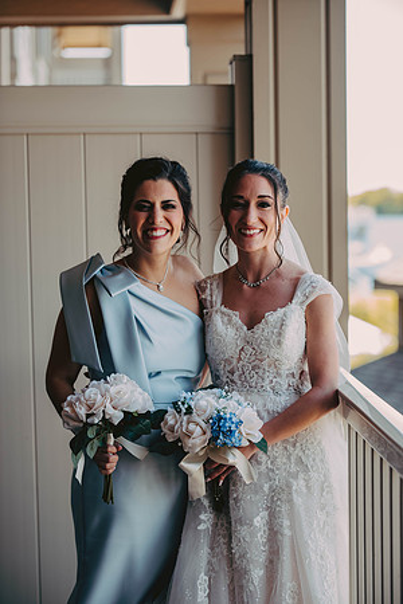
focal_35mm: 92
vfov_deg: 22.1
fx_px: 1545
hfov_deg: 14.9
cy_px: 302
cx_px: 202
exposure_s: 1/400
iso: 320
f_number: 2.8
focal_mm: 92
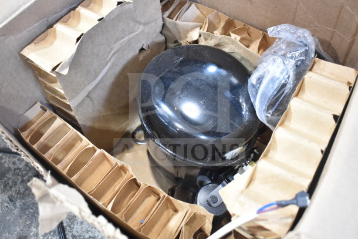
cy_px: 120
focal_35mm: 34
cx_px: 179
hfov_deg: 55.1
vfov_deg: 38.4
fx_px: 343
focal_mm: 23
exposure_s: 1/40
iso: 1100
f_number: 3.8
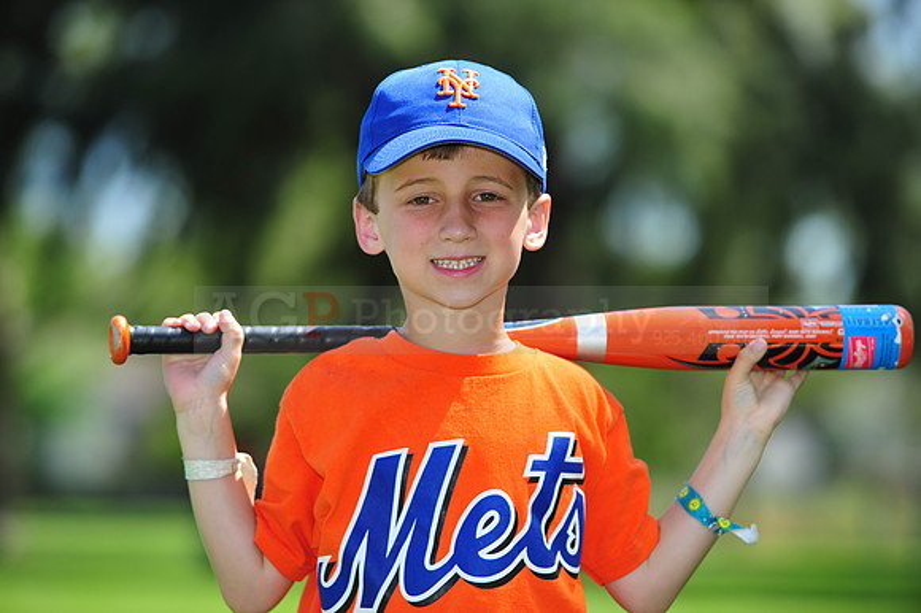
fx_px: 5114
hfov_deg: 10.3
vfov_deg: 6.9
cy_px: 306
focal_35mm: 200
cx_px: 460
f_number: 4.5
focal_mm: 200
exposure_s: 1/640
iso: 200
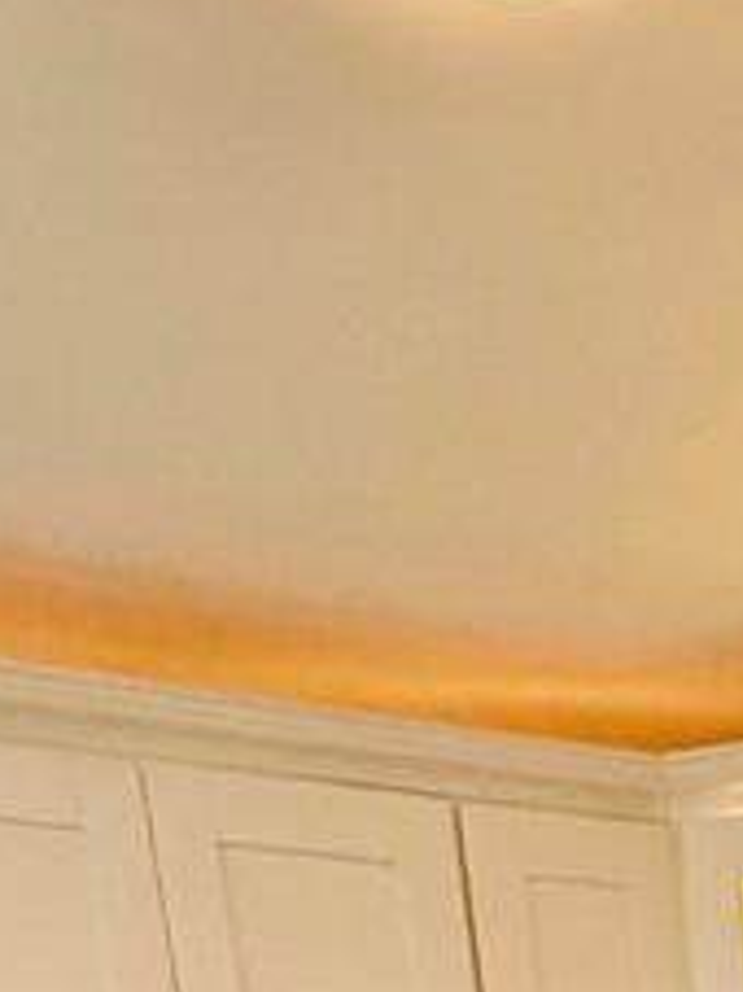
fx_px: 2120
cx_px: 1005
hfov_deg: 18.3
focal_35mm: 74
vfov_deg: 16.2
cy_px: 2229
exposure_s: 1/60
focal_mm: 2.22
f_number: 2.2
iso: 400
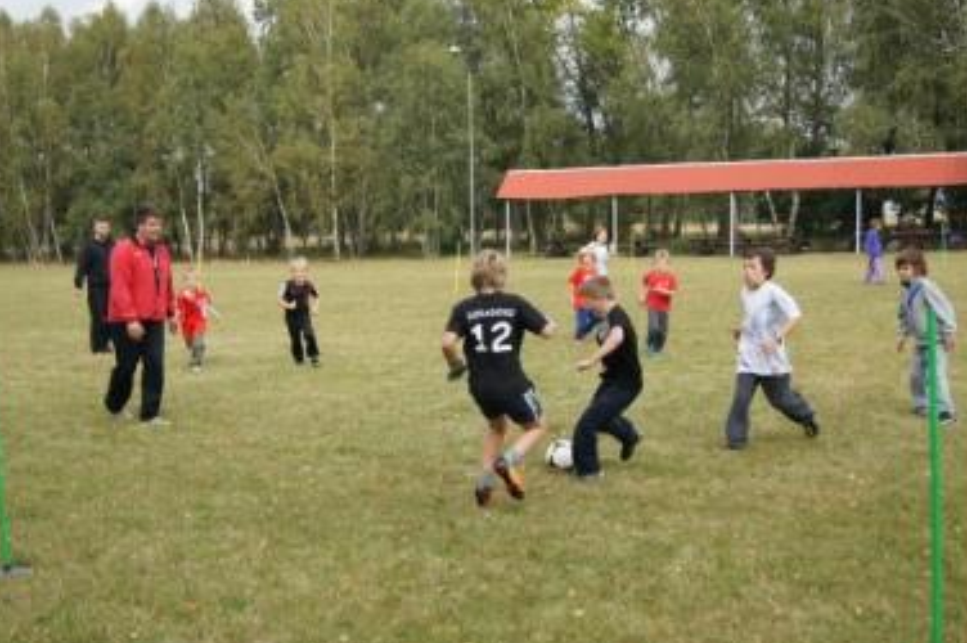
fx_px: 1342
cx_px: 484
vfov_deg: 26.9
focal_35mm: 50
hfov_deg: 39.6
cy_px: 365
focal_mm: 28
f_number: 4.5
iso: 400
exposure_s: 1/2000
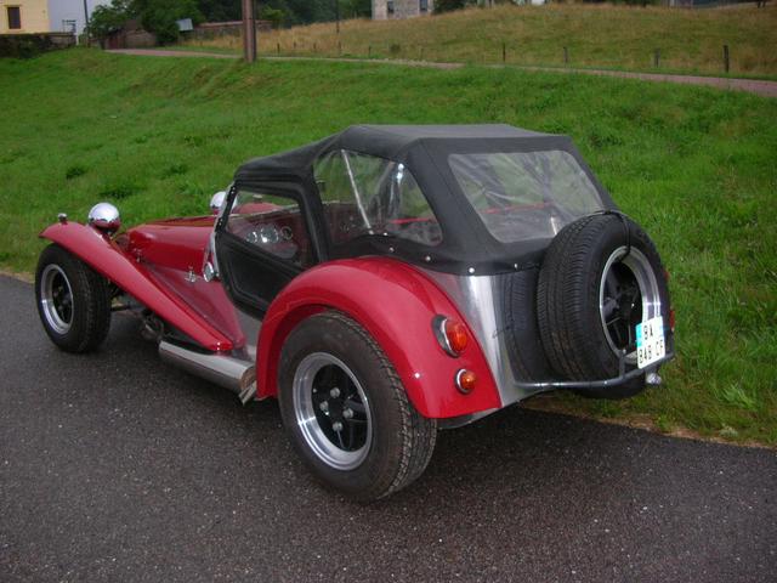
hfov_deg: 52.6
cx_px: 388
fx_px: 786
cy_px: 292
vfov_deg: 40.7
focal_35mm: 35
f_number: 2.8
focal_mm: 5.8
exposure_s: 1/60.1
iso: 81
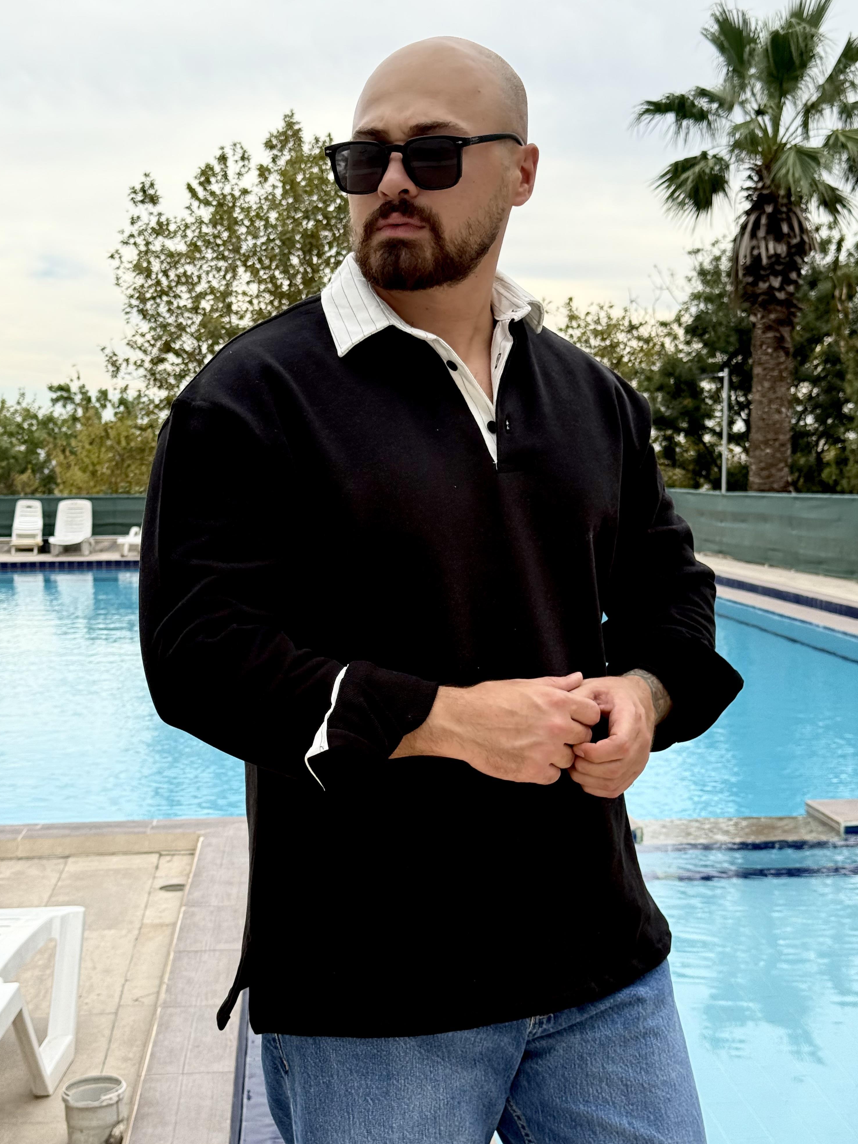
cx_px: 434
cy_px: 582
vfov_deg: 38.9
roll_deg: +0.8
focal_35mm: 49
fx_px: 1620
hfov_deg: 29.7
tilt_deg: -3.0
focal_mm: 6.76
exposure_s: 1/1307
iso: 100
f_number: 1.78
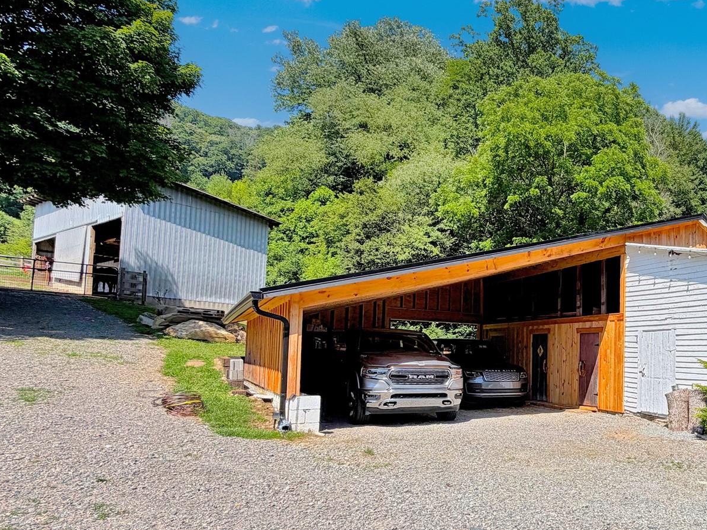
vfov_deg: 56.8
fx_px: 490
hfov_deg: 64.2
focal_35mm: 24
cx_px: 583
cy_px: 264
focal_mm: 2.22
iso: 32
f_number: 2.2
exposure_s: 1/770
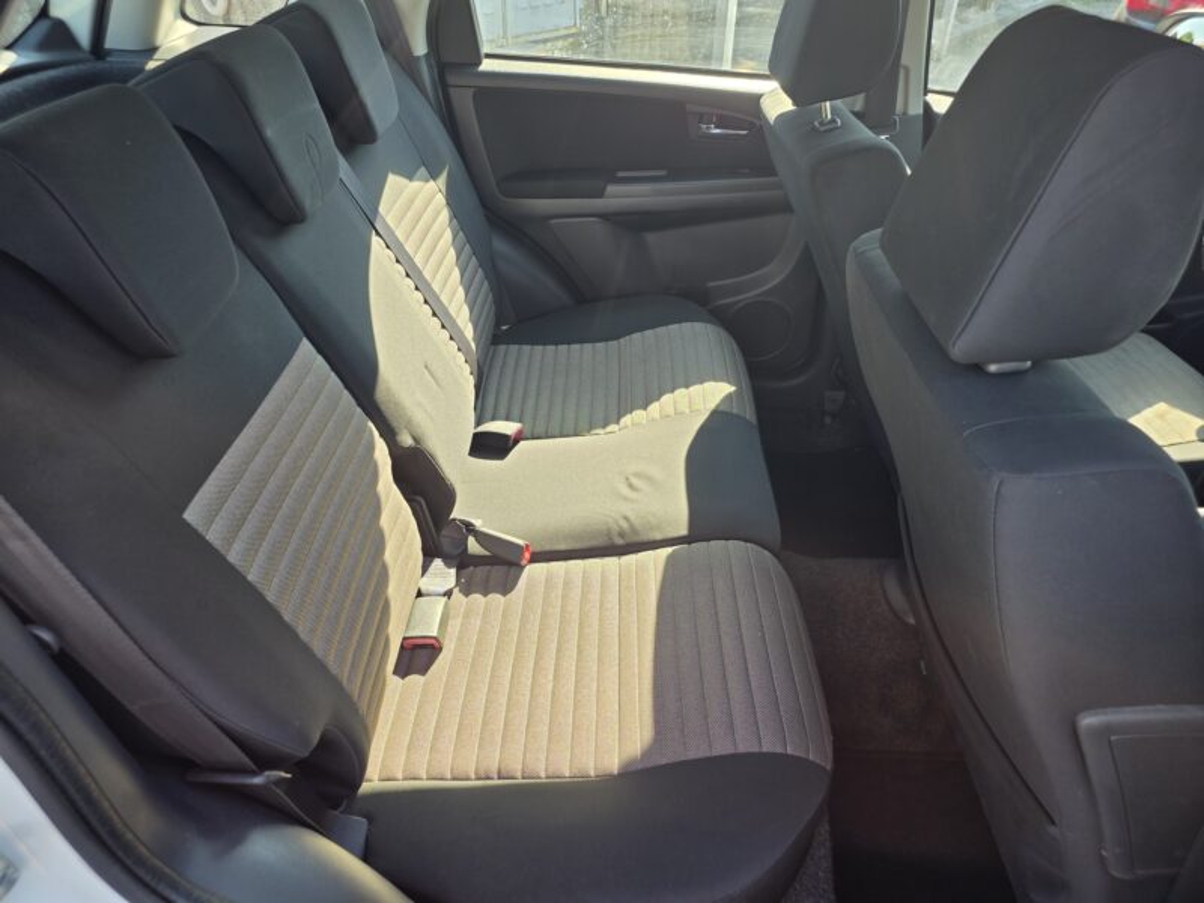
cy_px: 452
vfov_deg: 58.9
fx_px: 800
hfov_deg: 73.9
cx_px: 602
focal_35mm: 23
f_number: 1.7
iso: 32
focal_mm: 6.25
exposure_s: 1/180
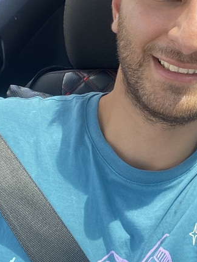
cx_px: 185
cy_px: 85
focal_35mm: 64
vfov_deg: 30.0
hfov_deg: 22.3
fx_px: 486
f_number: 2.2
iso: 64
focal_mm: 2.71
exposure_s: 1/122
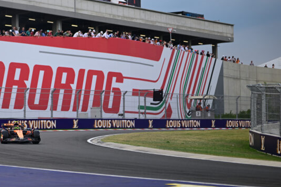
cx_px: 14
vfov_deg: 8.5
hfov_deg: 12.6
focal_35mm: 162
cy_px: 34
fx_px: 1264
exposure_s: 1/4000
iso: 100
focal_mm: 85
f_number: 1.2
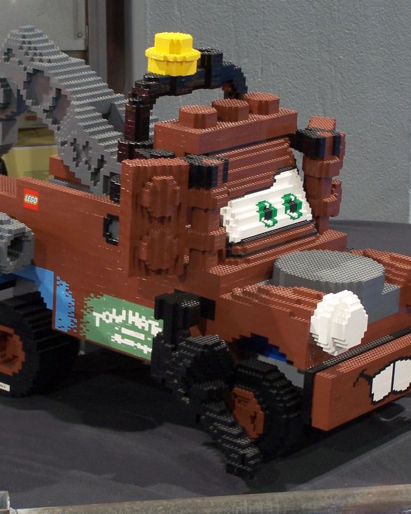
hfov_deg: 14.4
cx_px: 172
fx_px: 1627
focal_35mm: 107
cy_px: 257
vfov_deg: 17.9
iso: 80
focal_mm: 13.7
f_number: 3.2
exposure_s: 1/2
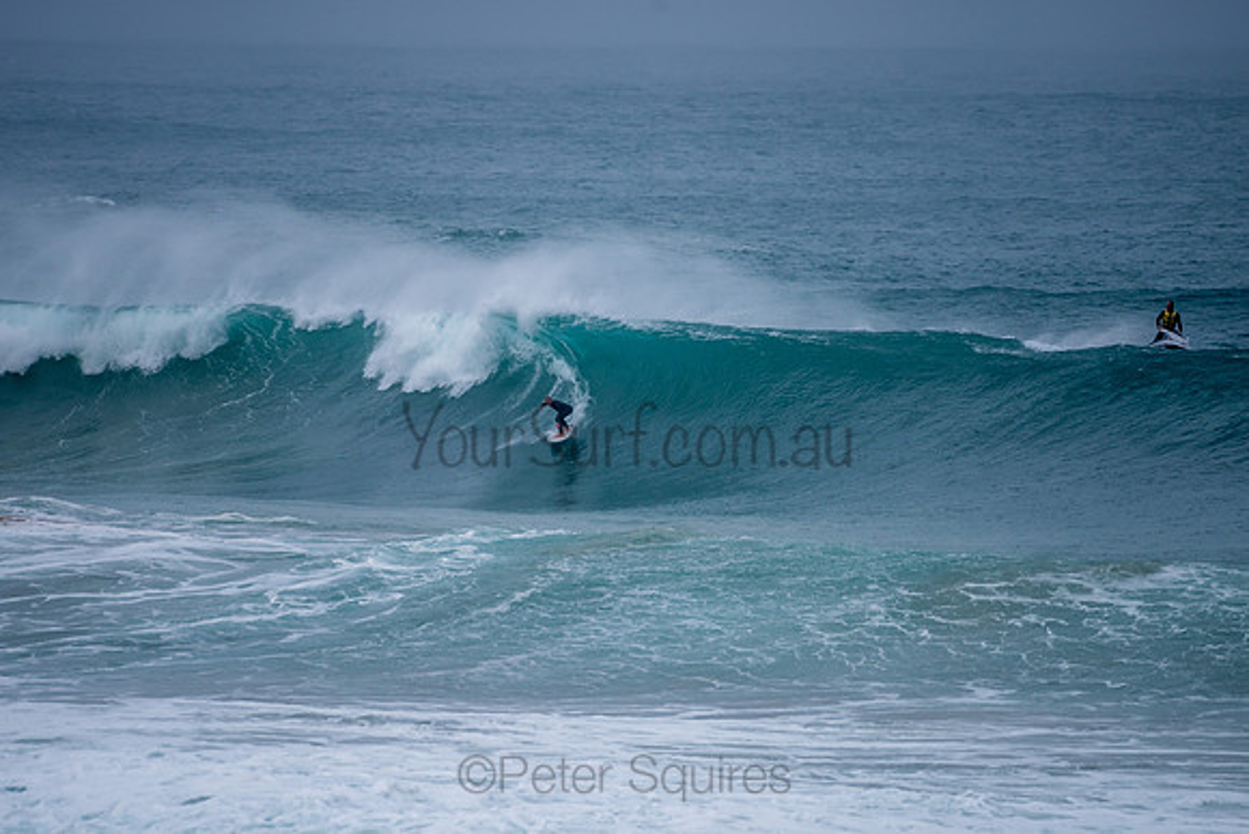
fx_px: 21279
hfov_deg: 3.4
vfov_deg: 2.2
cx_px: 599
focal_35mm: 613
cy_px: 386
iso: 140
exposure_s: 1/1250
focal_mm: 500
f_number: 5.6
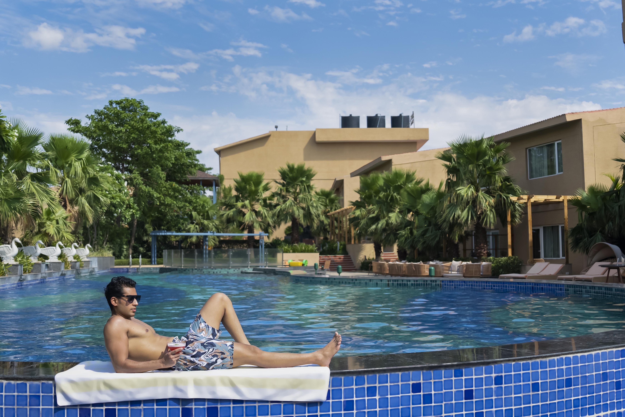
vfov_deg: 36.9
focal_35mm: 36
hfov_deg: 53.1
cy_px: 208
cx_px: 312
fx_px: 625
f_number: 2.8
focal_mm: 24
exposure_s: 1/1250
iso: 100
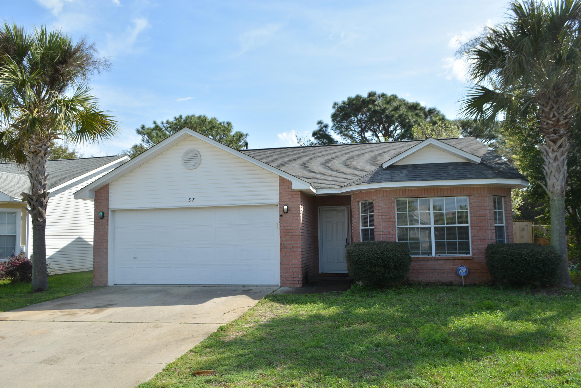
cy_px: 194
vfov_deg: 47.9
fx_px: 436
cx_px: 290
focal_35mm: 27
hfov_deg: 67.4
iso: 100
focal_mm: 18
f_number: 5.6
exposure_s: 1/400
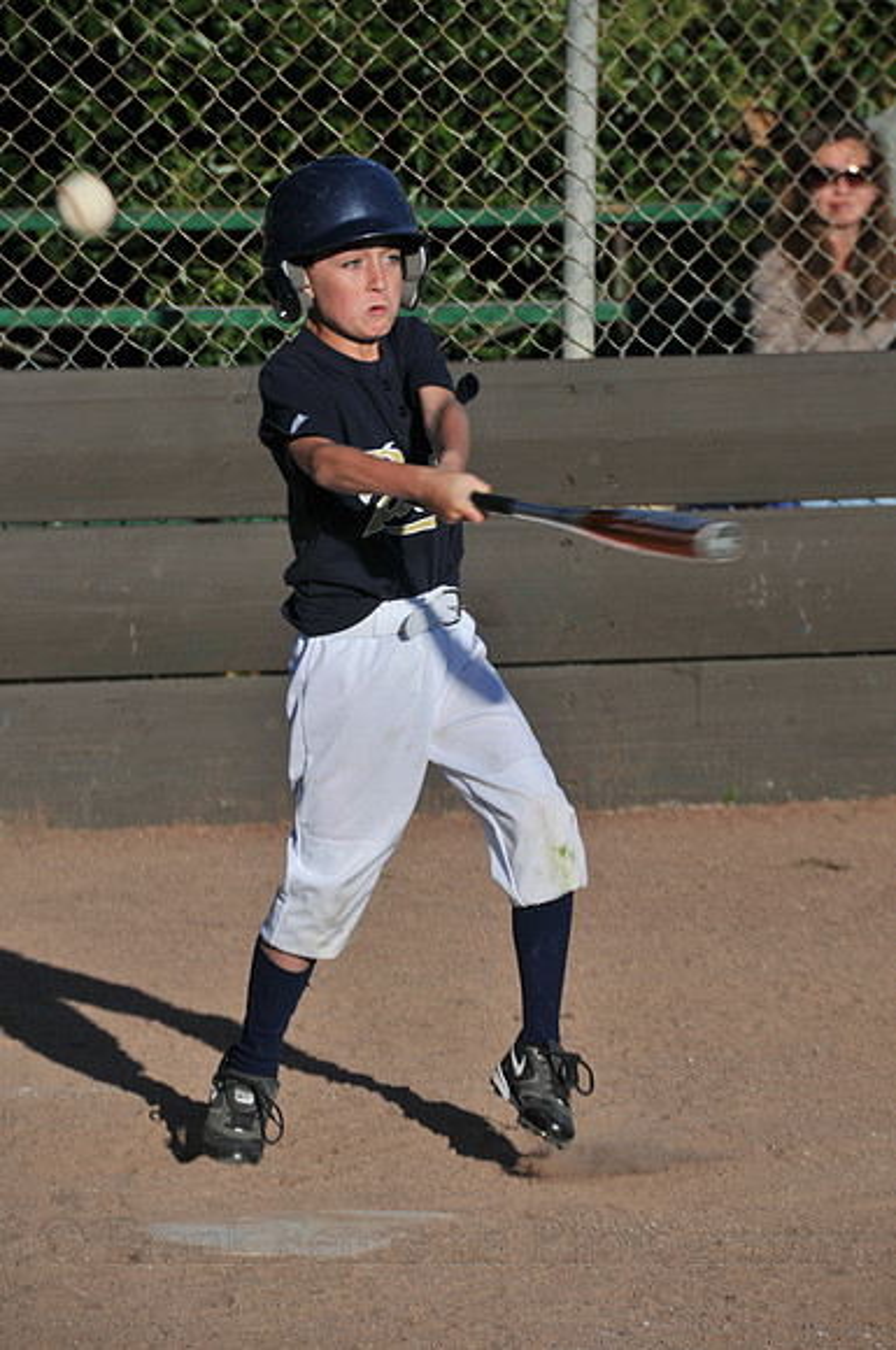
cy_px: 675
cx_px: 448
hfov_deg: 5.4
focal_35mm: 255
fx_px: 9548
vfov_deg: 8.1
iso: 200
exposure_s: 1/500
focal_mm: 170
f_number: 5.6
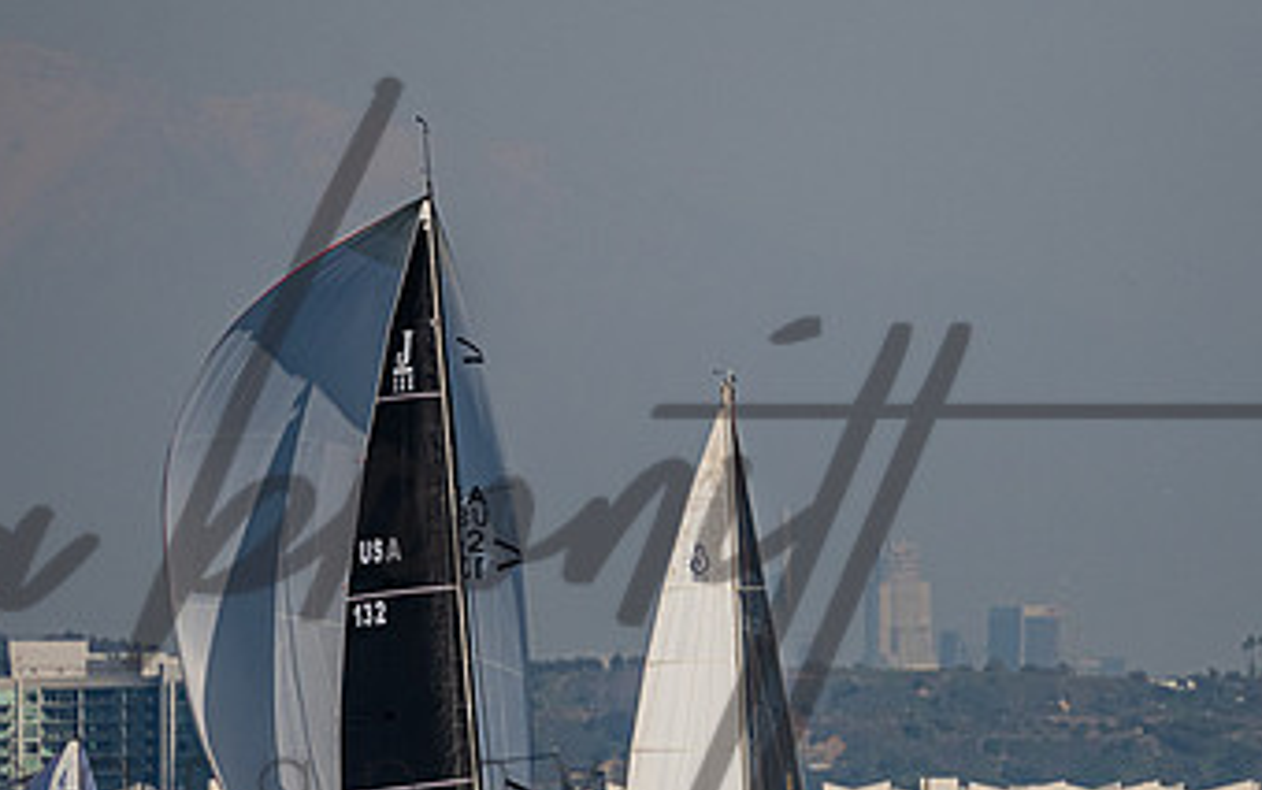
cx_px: 760
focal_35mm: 953
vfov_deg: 1.4
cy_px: 257
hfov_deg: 2.2
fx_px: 32799
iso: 400
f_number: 5.6
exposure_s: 1/6400
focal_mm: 400
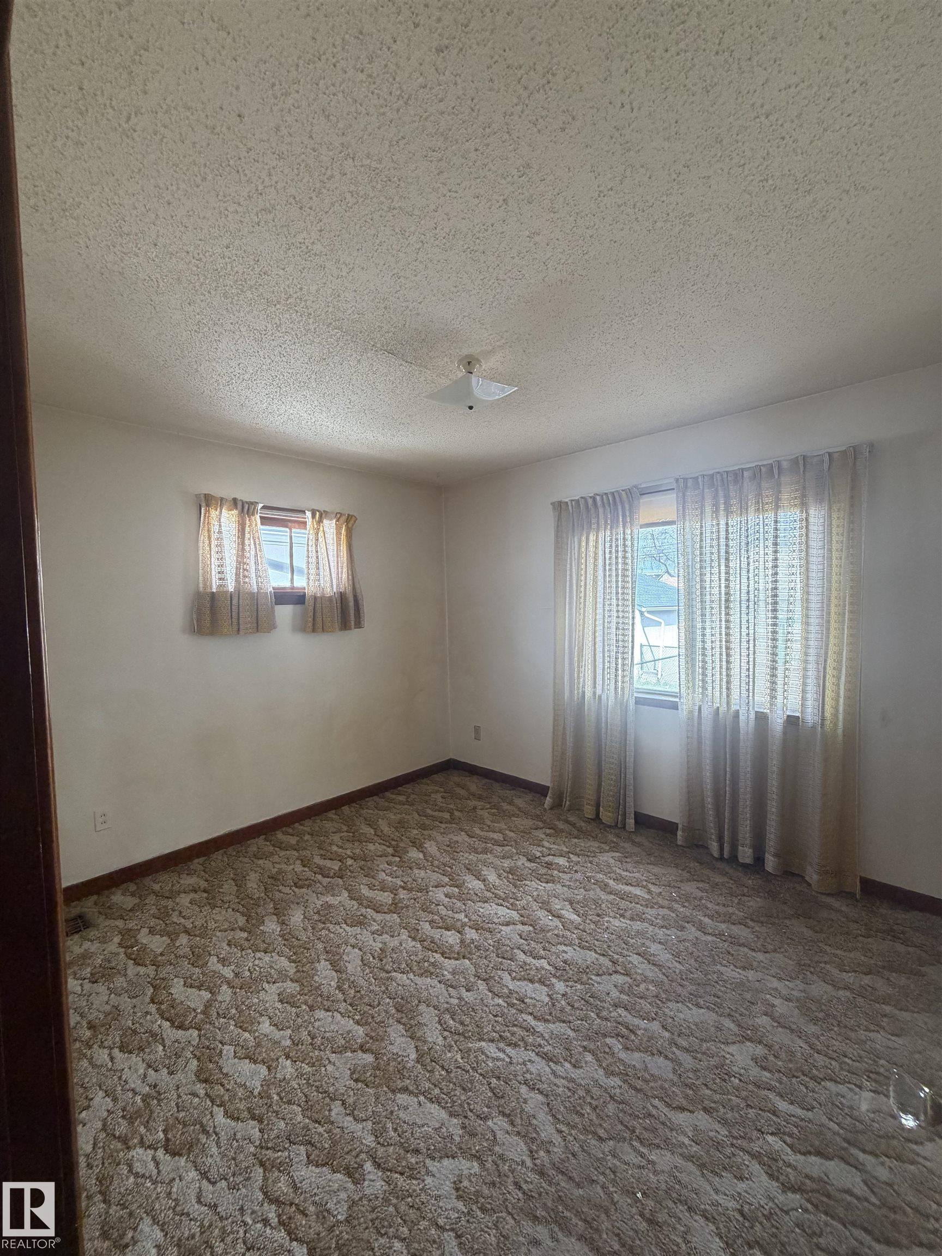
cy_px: 628
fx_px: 508
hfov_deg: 85.7
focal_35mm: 14
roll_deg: +1.6
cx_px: 471
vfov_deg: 102.1
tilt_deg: -3.1
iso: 320
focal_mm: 2.22
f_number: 2.2
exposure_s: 1/121
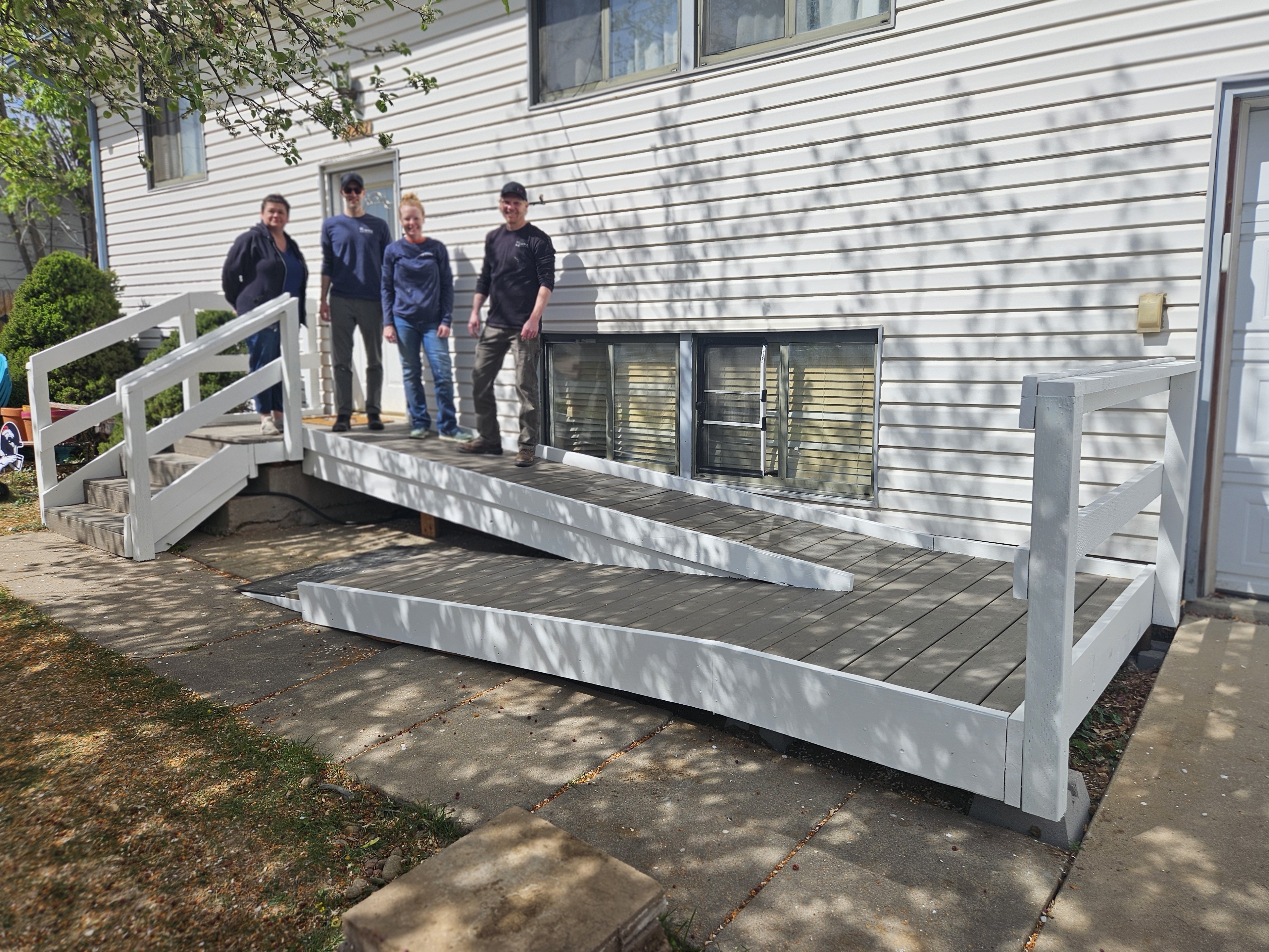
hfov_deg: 71.6
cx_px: 648
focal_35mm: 24
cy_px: 458
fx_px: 880
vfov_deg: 56.8
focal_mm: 5.4
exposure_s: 1/3446
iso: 25
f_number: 1.8
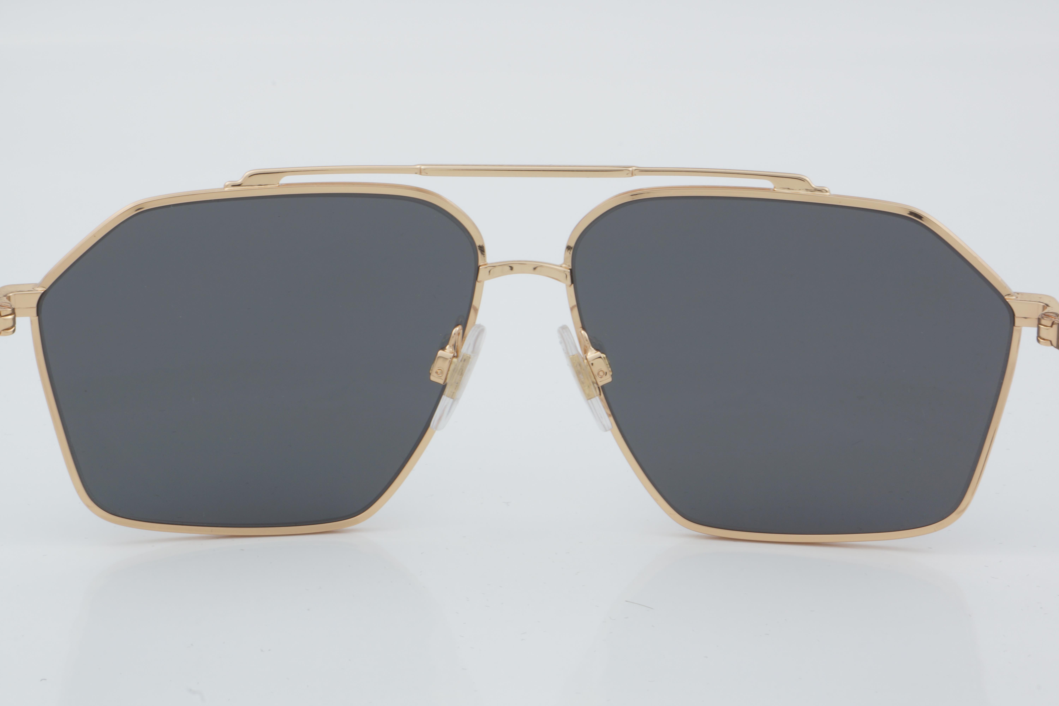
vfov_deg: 16.6
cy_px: 353
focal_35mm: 82
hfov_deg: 24.6
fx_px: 2427
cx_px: 530
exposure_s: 1/4
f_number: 32
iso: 100
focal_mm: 55
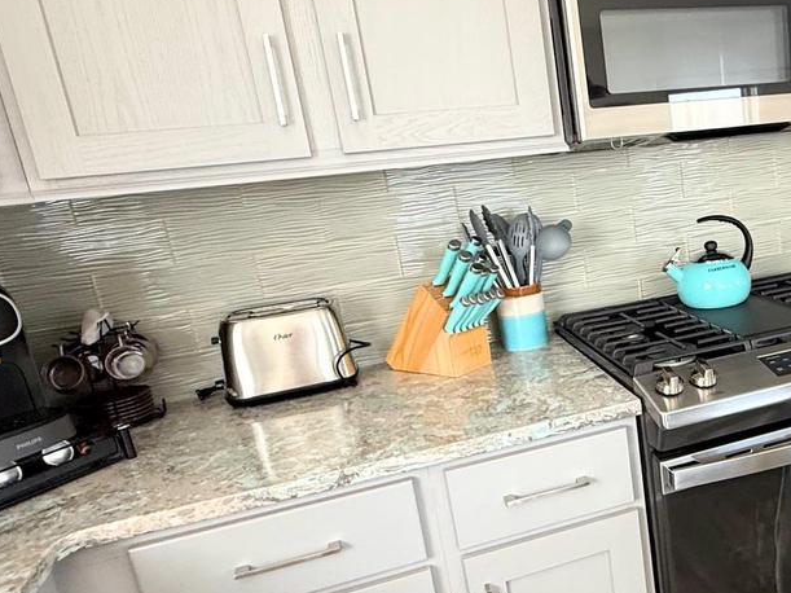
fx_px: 754
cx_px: 677
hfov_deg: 50.5
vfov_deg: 42.9
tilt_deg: -14.1
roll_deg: +3.5
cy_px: 328
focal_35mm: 33
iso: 160
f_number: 2.2
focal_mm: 2.22
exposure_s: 1/99
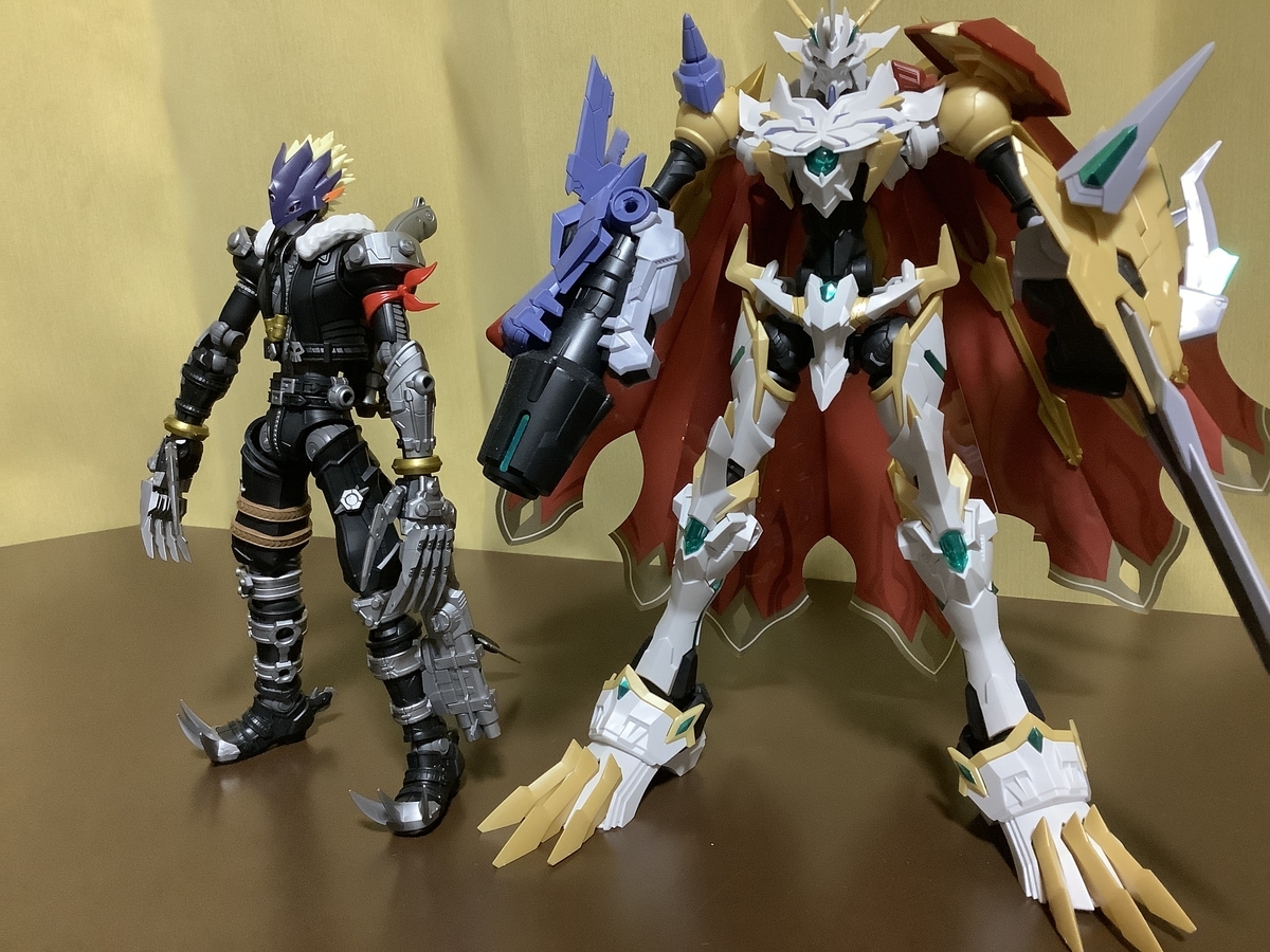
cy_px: 476
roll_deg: +1.1
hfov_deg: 58.4
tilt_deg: -13.7
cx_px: 635
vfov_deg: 45.4
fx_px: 1137
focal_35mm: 31
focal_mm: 3.3
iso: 400
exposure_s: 1/40
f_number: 2.4
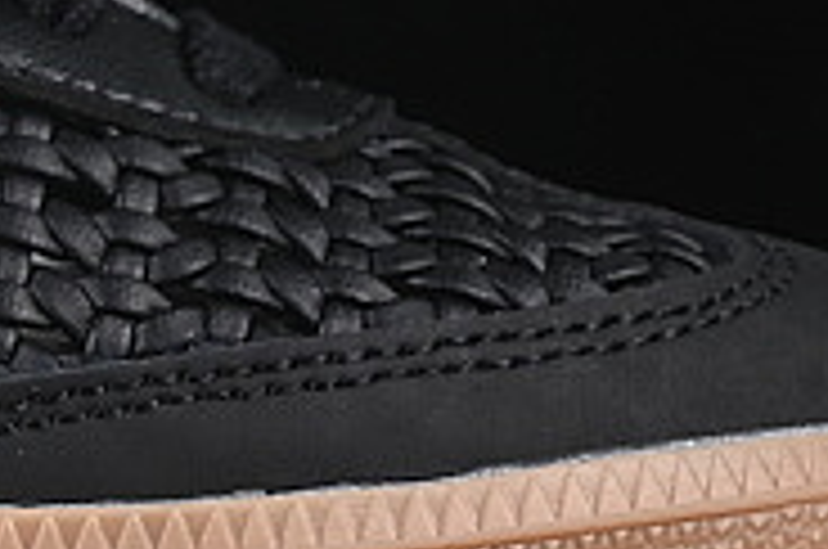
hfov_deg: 4.6
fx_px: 10125
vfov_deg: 3.1
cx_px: -630
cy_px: -266
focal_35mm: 441
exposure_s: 1/60
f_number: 6.3
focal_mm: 50
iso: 160
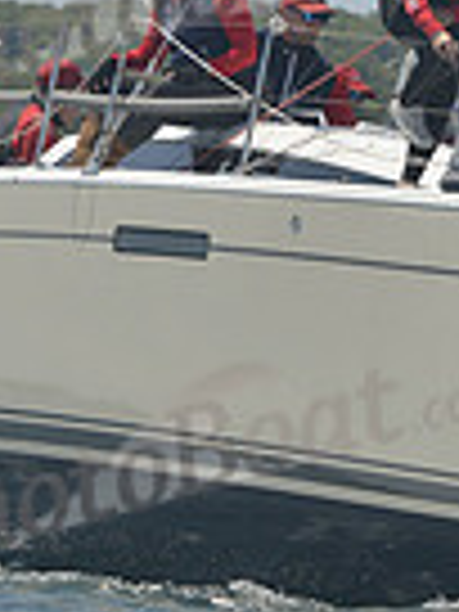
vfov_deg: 2.4
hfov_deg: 1.8
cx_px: 756
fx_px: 14480
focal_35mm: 819
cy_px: 160
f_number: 10
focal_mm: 200
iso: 280
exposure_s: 1/800
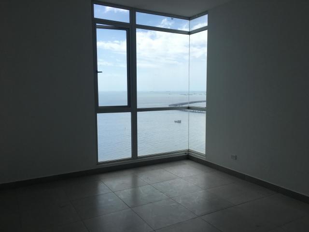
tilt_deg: -5.1
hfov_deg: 61.7
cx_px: 154
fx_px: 259
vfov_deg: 48.2
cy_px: 116
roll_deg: +0.6
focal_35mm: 29
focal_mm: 4.15
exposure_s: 1/1789
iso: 25
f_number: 2.2
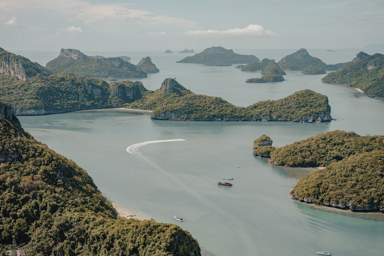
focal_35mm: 53
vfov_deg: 25.5
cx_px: 192
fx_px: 565
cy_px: 128
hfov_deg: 37.5
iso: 400
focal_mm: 53
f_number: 2.8
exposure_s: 1/8000
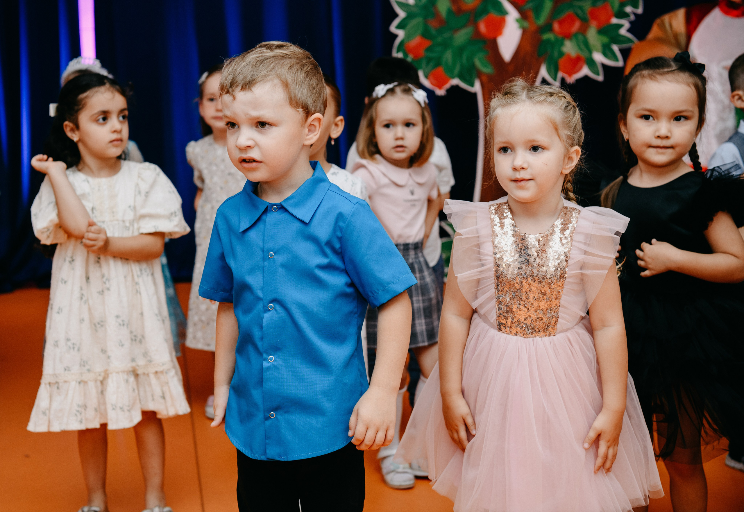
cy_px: 233
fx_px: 1208
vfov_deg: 23.9
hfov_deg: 34.2
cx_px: 326
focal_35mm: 58
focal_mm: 52
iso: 250
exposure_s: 1/160
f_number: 4
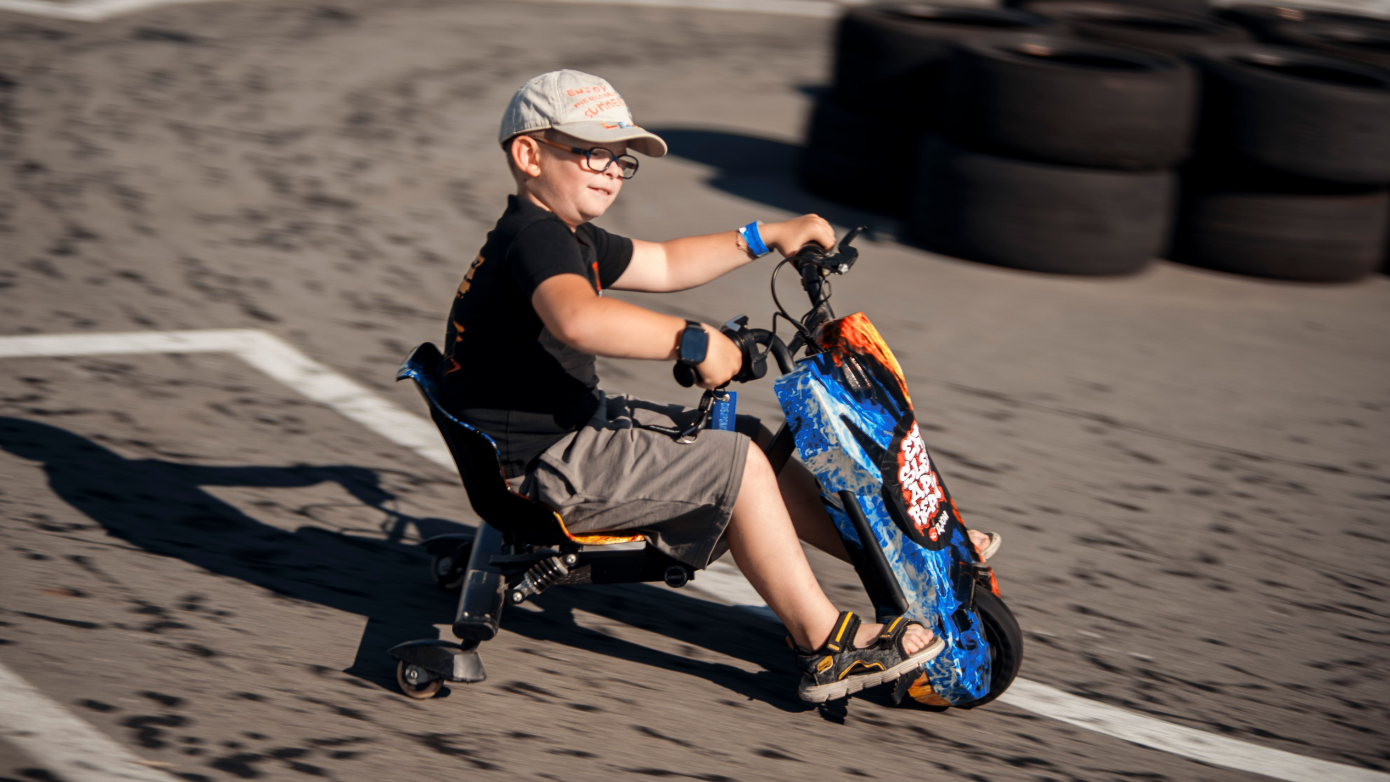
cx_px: 690
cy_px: 324
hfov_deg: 23.7
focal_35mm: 90
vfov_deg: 13.4
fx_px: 3318
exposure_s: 1/125
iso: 100
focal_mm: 85
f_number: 1.8
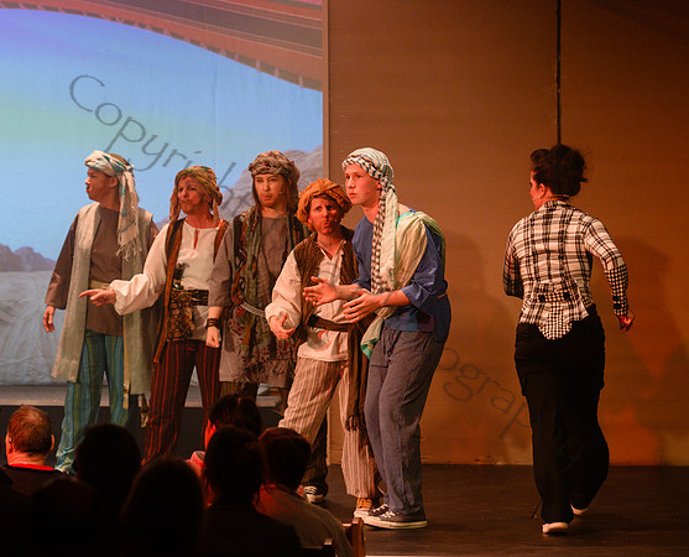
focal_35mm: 156
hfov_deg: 12.3
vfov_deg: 9.9
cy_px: 266
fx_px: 3203
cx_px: 210
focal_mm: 110
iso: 640
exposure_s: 1/200
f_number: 2.8
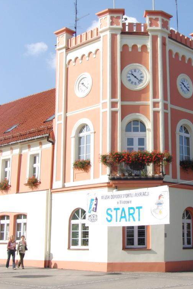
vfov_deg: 34.5
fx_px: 466
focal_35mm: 58
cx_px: 144
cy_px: 145
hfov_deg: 23.2
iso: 100
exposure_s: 1/500
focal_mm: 7.2
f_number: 4.4
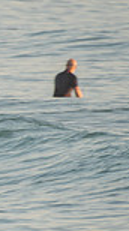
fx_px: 14803
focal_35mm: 2421
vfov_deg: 0.9
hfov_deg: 0.5
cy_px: 93
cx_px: -296
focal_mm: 500
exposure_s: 1/60
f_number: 5.6
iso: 64
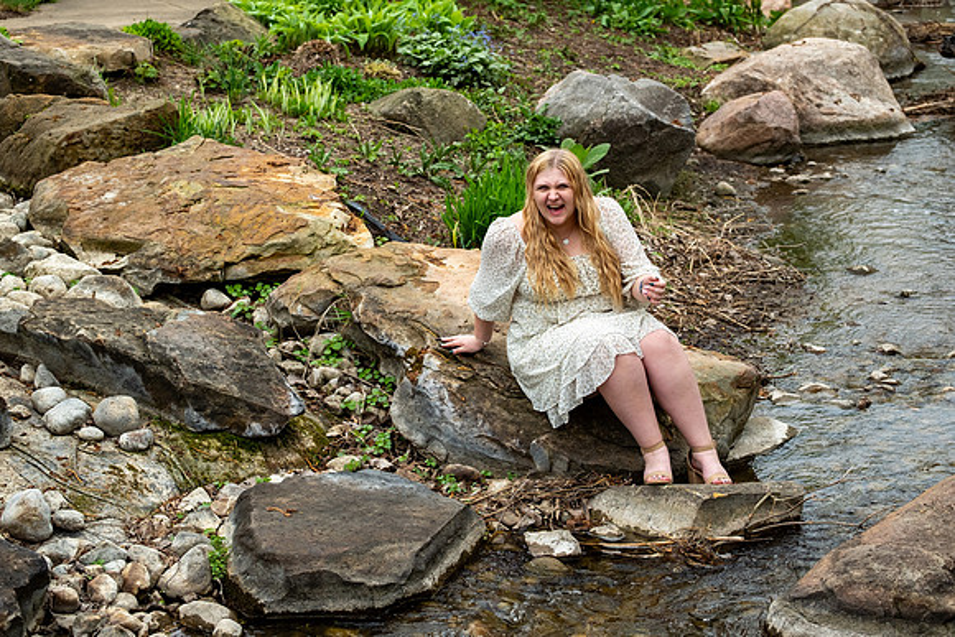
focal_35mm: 75
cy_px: 318
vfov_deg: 18.2
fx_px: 1990
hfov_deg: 27.0
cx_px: 478
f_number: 4
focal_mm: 50
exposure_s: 1/320
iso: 250
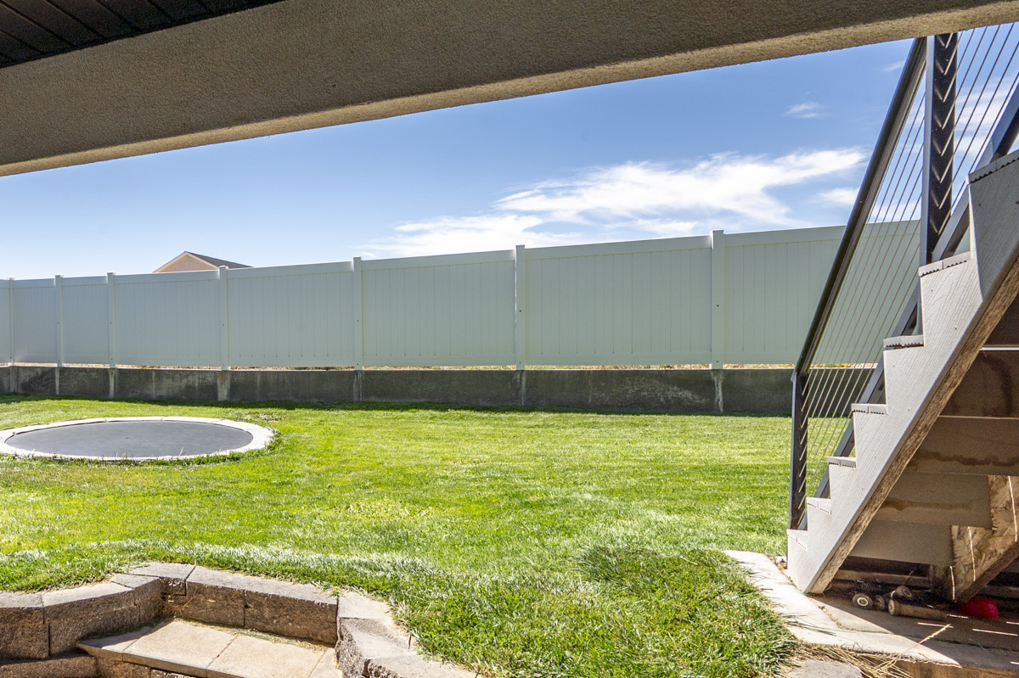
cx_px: 198
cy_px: 364
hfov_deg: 64.9
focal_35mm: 25
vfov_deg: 51.2
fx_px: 707
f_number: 13
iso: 200
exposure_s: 1/200
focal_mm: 15
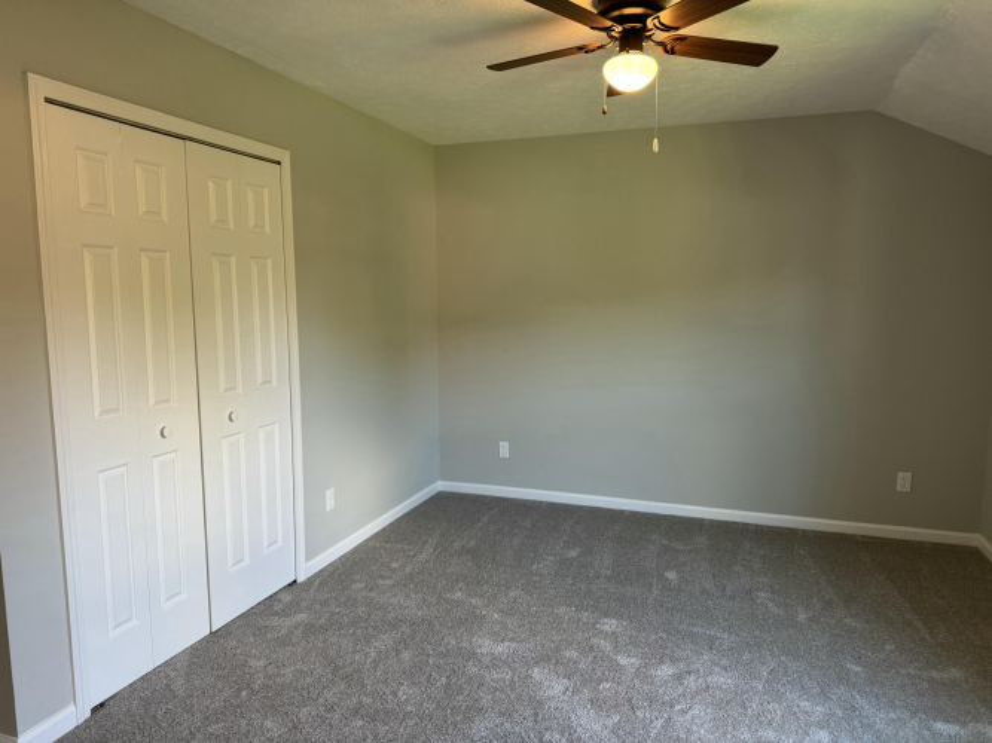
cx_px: 496
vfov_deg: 56.8
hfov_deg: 71.6
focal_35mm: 24
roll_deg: -0.5
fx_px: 688
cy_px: 372
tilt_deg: -7.5
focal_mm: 6.76
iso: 160
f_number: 1.78
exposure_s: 1/60
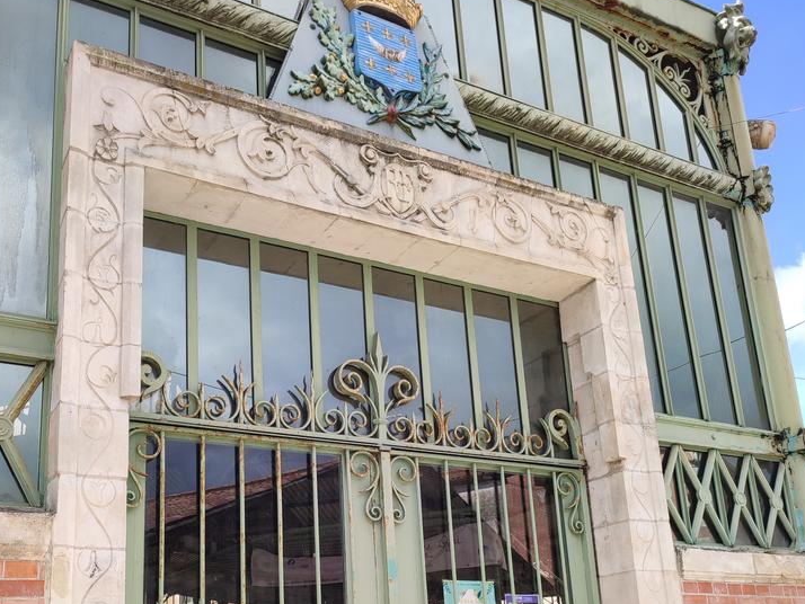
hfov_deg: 63.3
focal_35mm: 28
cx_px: 370
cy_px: 269
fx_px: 651
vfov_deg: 49.7
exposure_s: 1/260
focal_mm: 6.04
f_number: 1.9
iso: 50
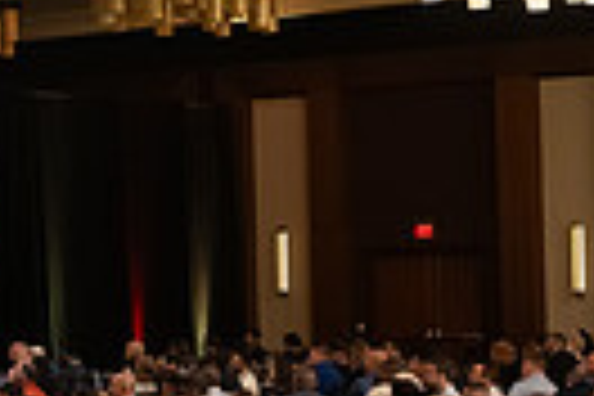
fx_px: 2343
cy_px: 187
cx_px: -675
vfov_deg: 9.7
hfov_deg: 12.4
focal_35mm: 142
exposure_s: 1/200
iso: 4500
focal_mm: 32
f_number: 2.8
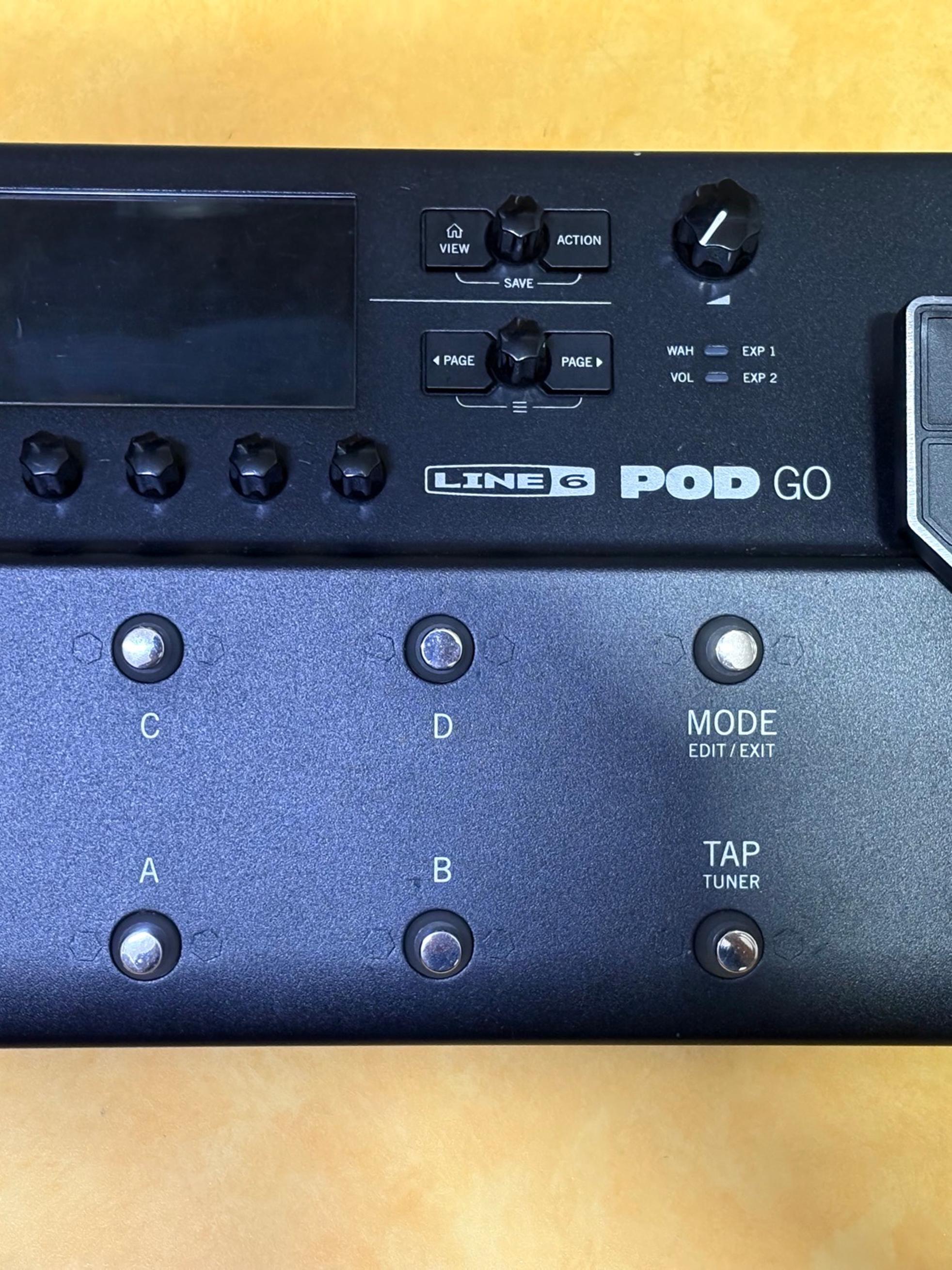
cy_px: 635
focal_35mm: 52
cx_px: 476
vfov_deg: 36.8
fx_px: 1907
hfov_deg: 28.0
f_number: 1.6
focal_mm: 5.96
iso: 320
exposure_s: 1/30
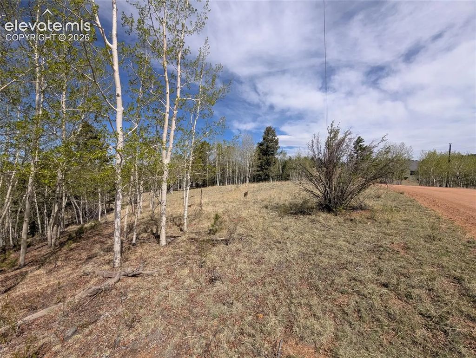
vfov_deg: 94.6
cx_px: 238
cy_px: 179
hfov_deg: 110.5
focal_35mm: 12
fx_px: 165
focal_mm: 2.02
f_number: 1.7
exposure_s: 1/3906
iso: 56
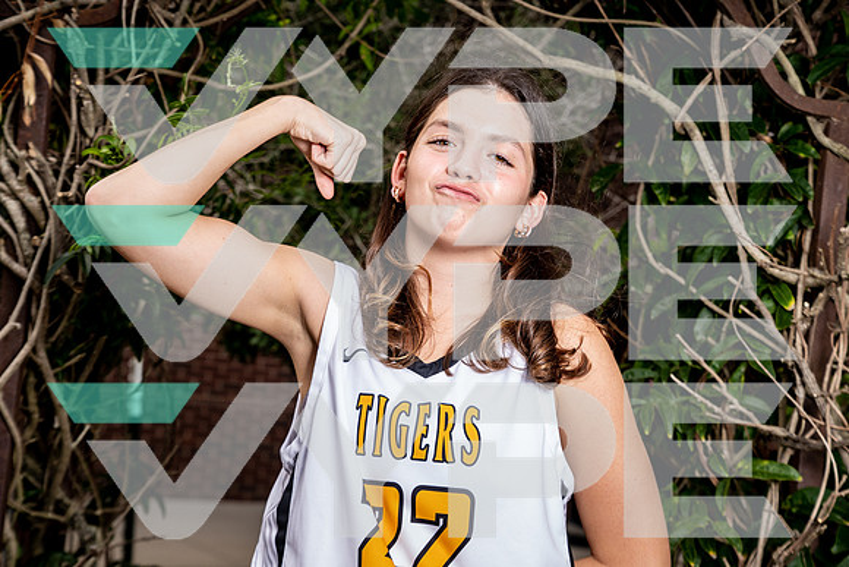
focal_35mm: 62
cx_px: 424
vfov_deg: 21.9
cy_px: 284
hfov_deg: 32.4
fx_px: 1462
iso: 320
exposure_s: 1/250
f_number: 5.6
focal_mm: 62
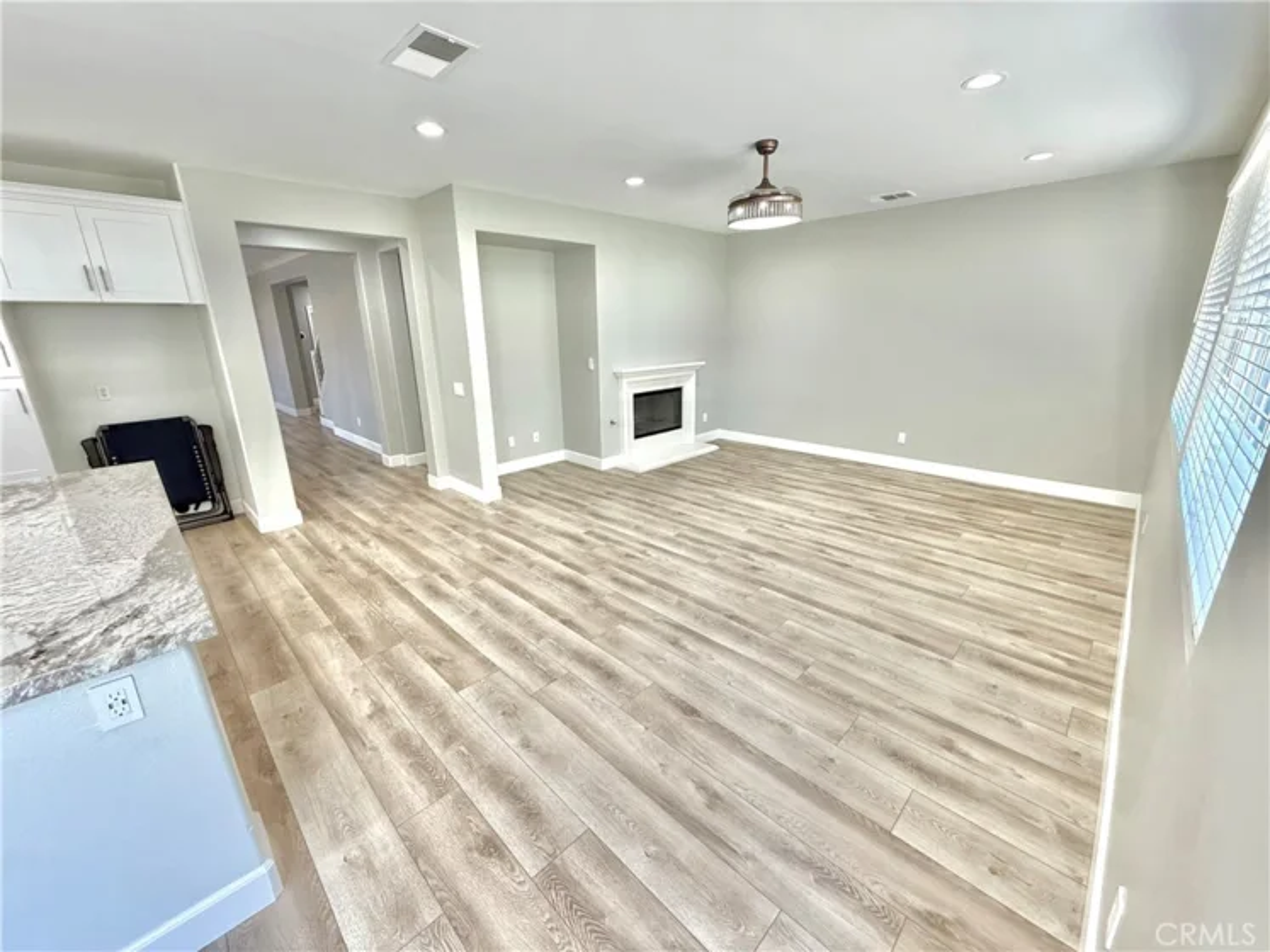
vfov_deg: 85.7
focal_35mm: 14
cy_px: 476
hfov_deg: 102.1
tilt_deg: -16.5
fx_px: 514
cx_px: 635
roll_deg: +0.8
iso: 125
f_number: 2.2
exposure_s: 1/120
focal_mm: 2.22
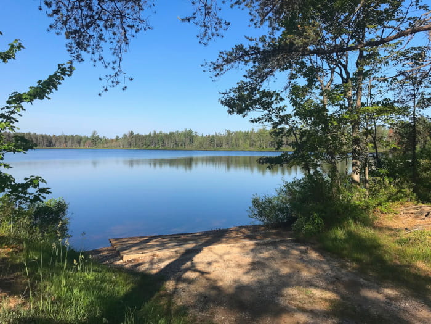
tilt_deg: -1.1
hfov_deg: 63.4
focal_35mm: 28
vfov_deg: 49.7
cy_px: 162
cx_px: 216
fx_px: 349
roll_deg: -0.1
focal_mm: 3.99
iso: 20
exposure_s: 1/2083
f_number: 1.8
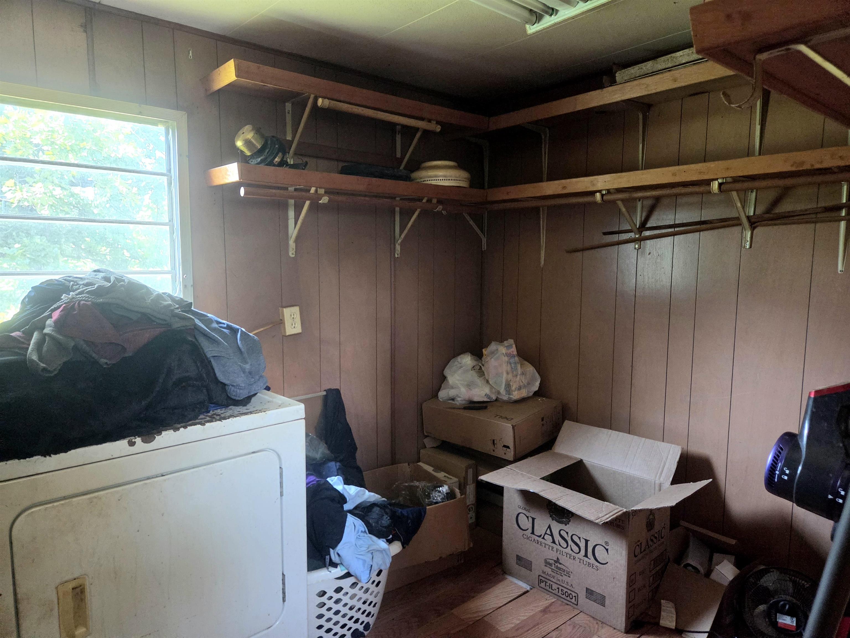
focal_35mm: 23
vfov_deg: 58.9
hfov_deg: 73.9
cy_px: 319
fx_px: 565
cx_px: 425
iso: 1000
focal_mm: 5.4
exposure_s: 1/120
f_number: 1.8
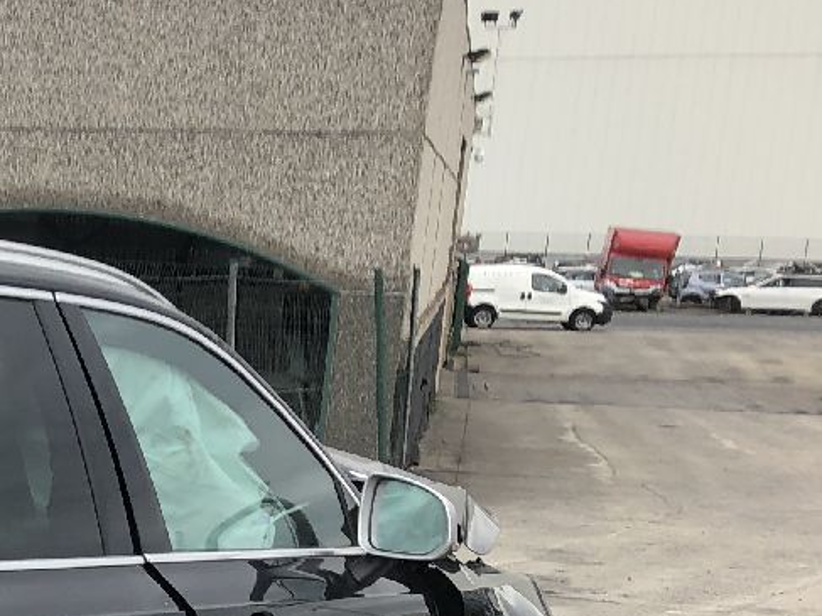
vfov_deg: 15.7
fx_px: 2184
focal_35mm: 92
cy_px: 655
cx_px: -513
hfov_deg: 18.2
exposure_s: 1/217
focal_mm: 3.99
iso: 20
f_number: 1.8
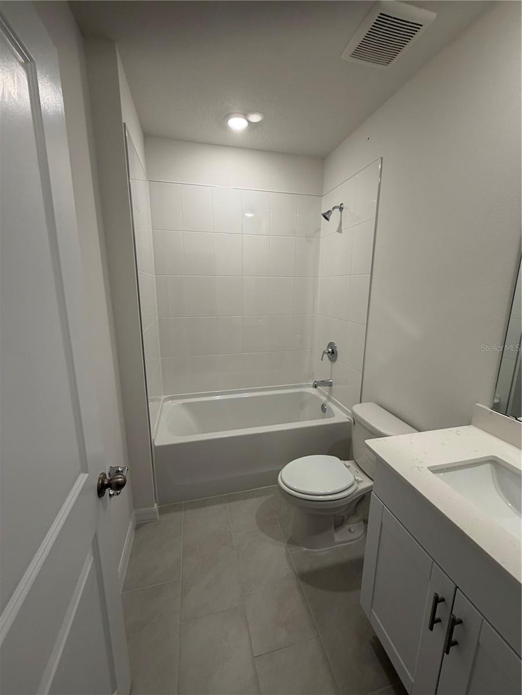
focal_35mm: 14
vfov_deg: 102.1
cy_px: 348
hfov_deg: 85.7
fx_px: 281
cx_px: 261
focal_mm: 2.22
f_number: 2.2
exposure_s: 1/120
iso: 160
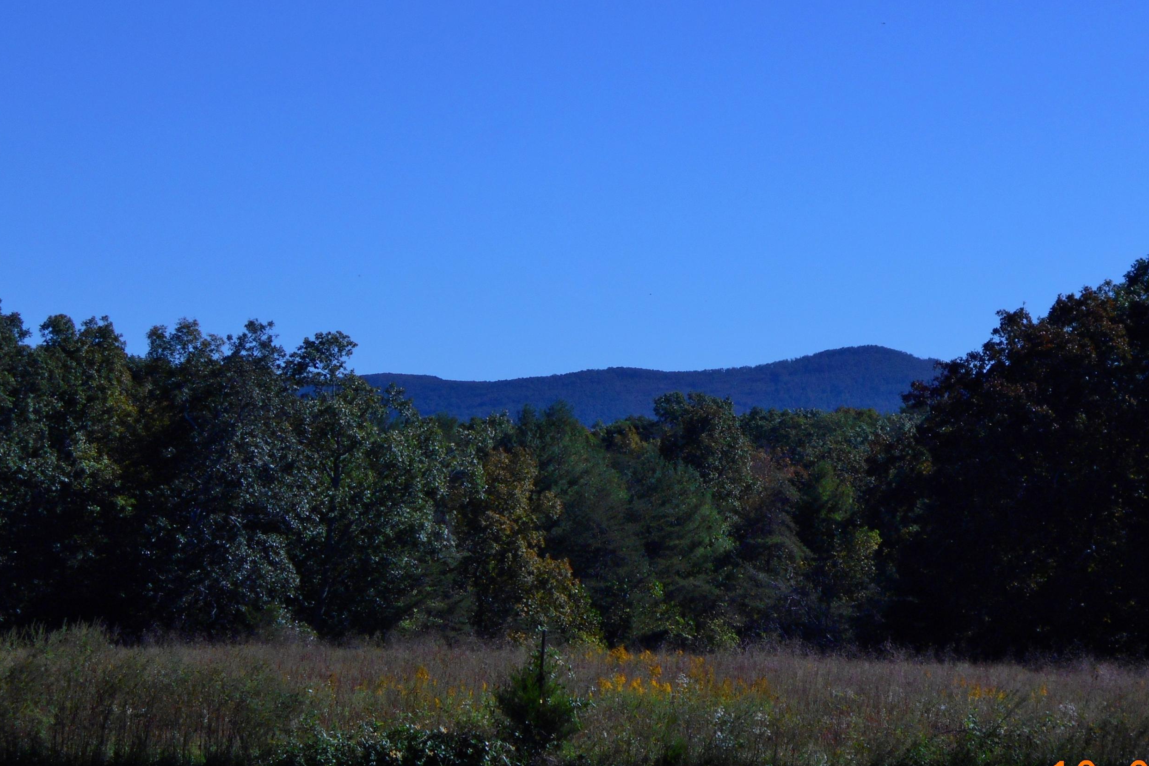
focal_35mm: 108
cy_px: 365
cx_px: 665
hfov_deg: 18.9
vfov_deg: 12.7
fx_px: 3446
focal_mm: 15.4
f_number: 6.3
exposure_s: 1/800
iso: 80
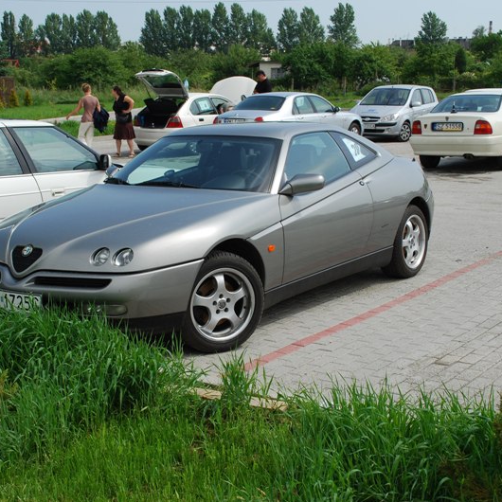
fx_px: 886
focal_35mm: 54
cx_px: 208
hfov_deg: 31.6
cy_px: 253
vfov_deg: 31.6
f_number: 10
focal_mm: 28
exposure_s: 1/250
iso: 160
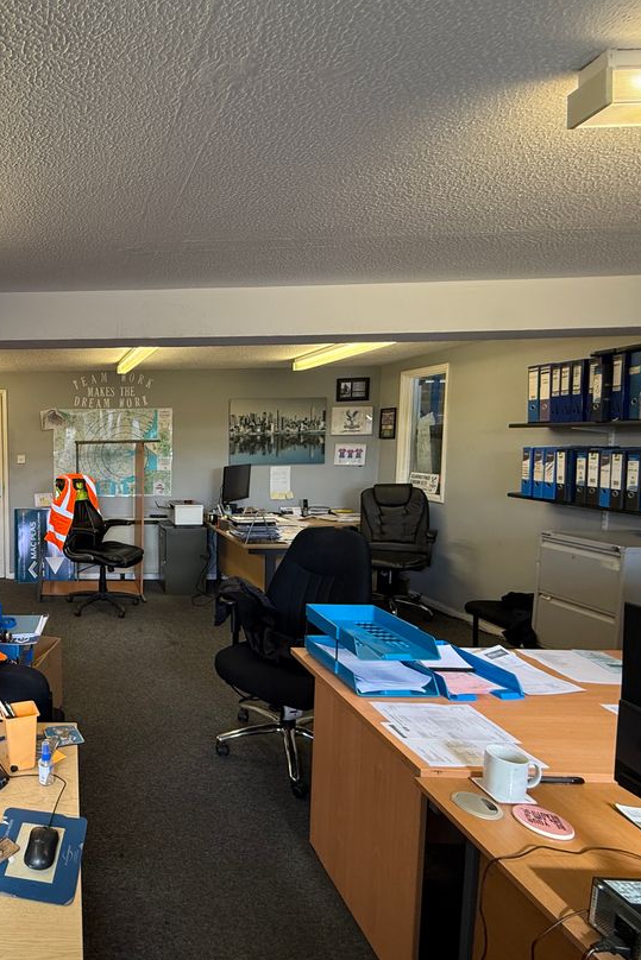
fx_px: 534
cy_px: 489
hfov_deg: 52.8
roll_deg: +1.0
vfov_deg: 84.0
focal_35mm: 20
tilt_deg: -5.9
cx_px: 43
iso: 200
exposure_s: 1/100
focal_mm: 2.22
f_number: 2.2
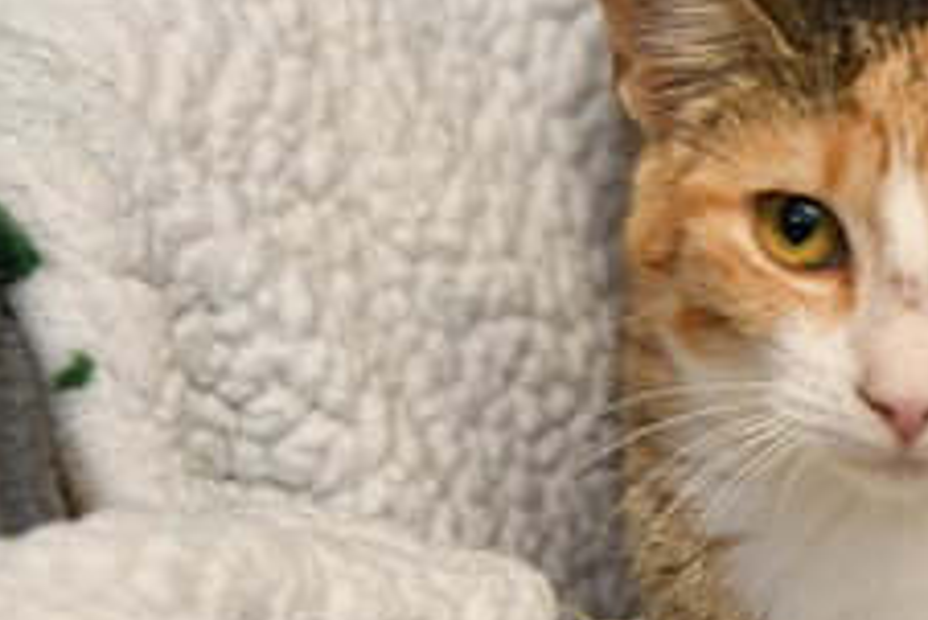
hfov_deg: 12.7
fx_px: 4101
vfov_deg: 8.6
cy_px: 277
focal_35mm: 159
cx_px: 1010
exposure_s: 1/125
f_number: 4.5
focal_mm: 48
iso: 720
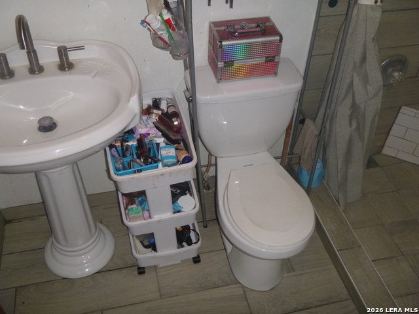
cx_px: 210
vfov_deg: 39.7
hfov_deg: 51.4
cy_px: 157
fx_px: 436
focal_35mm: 36
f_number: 4.4
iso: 200
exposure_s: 1/60
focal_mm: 6.4
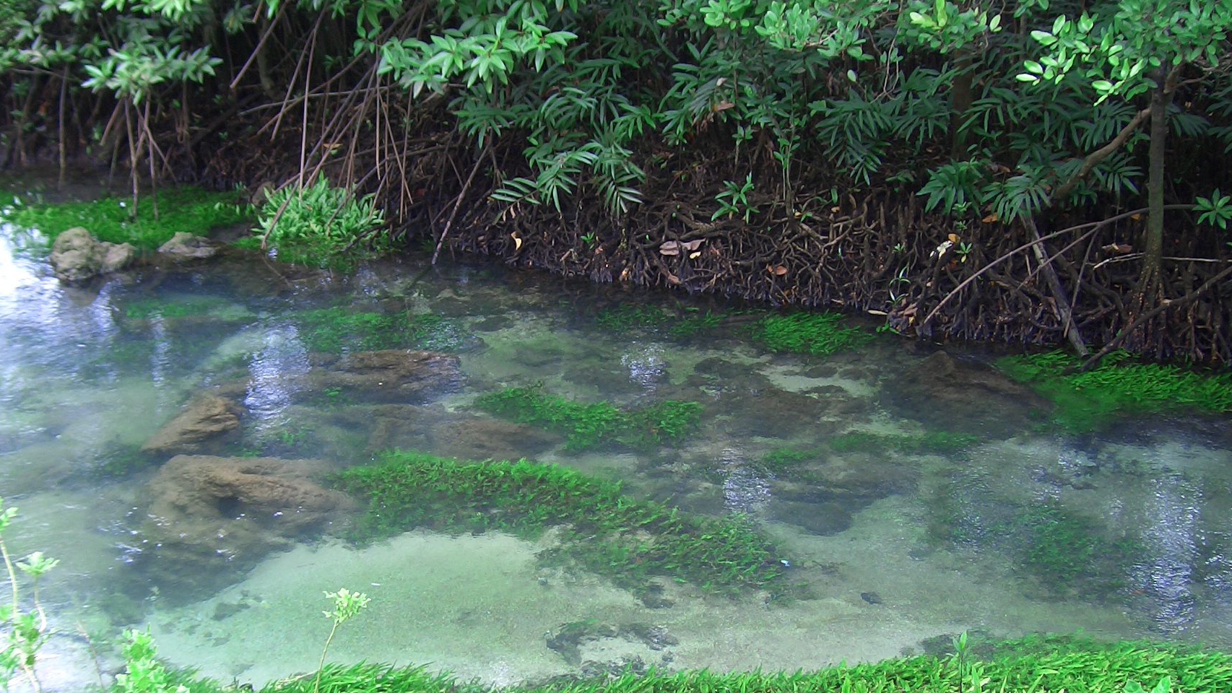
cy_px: 417
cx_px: 524
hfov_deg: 40.5
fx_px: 1666
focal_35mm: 51
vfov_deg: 23.5
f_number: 2.8
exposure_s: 1/80
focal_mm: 8
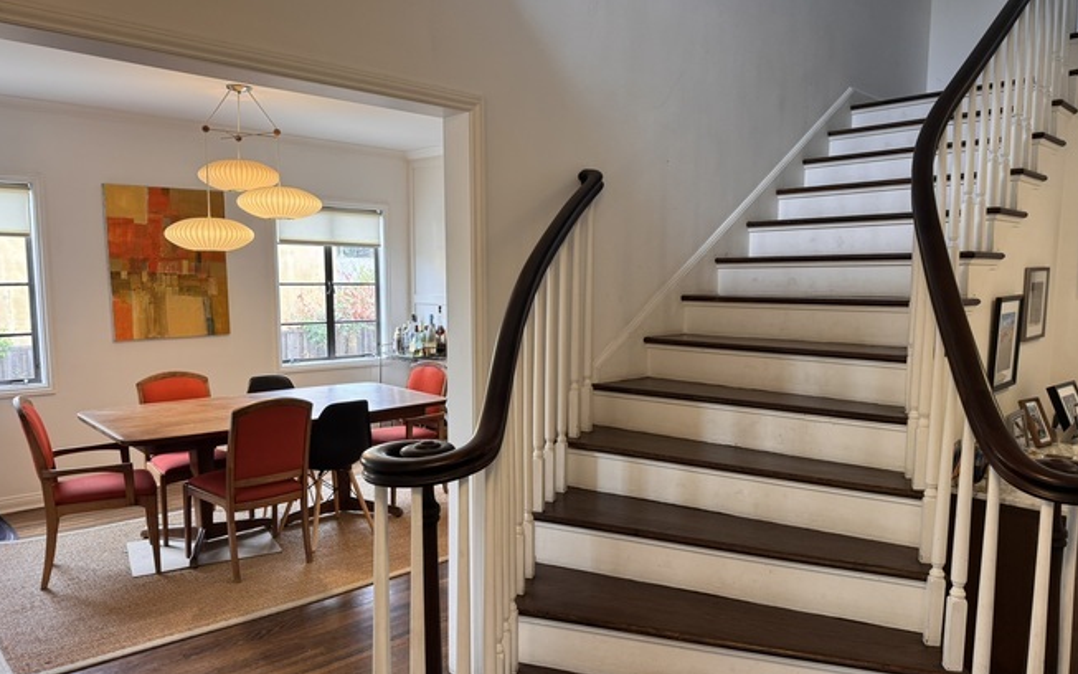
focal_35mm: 26
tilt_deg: -6.4
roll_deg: -0.4
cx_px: 544
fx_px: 764
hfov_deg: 70.4
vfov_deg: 47.6
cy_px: 358
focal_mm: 6.76
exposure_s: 1/60
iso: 125
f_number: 1.78
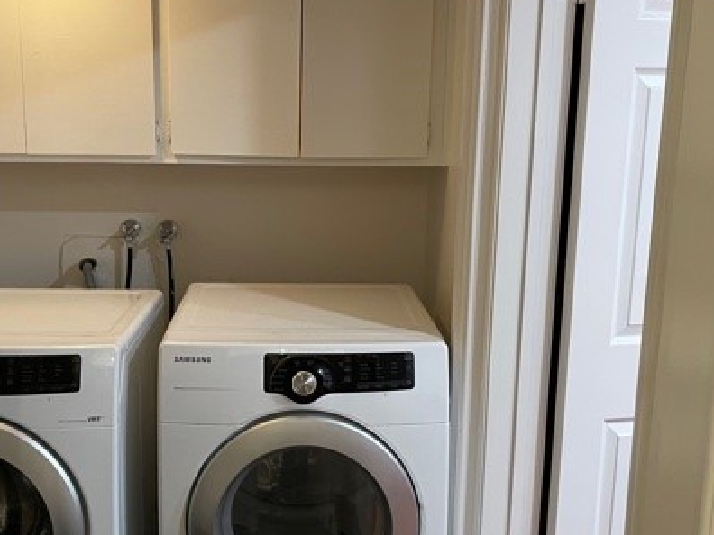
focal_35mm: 42
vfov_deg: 34.3
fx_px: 866
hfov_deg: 44.6
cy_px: 263
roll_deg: -0.7
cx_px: 287
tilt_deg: -11.5
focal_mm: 5.1
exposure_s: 1/60
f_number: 1.6
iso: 250
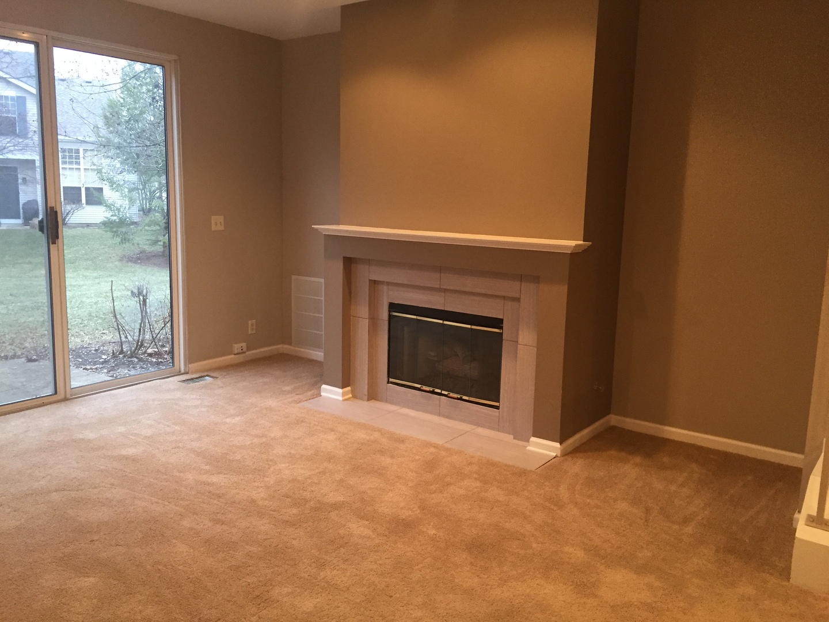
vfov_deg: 48.2
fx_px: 695
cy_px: 311
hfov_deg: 61.7
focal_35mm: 29
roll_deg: -1.7
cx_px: 414
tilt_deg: -9.9
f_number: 2.2
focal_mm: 4.15
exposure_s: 1/30
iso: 160
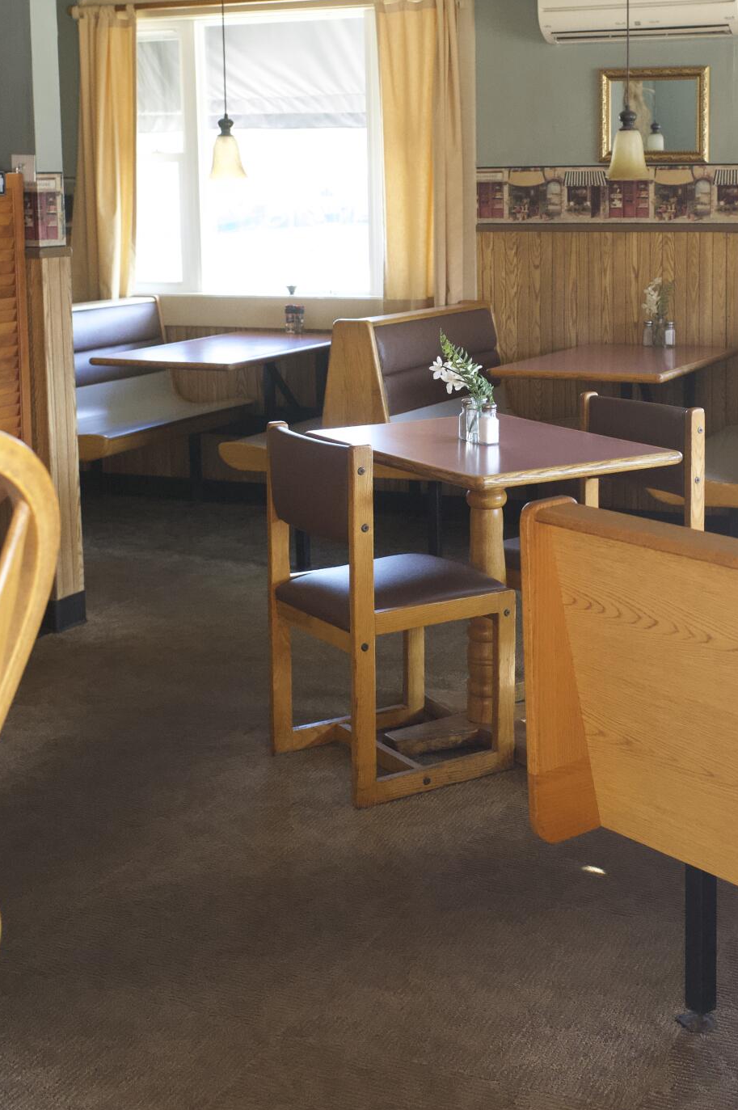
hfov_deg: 26.2
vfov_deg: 38.3
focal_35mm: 51
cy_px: 336
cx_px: 521
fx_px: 1571
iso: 7200
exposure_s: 1/250
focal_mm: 35
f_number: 5
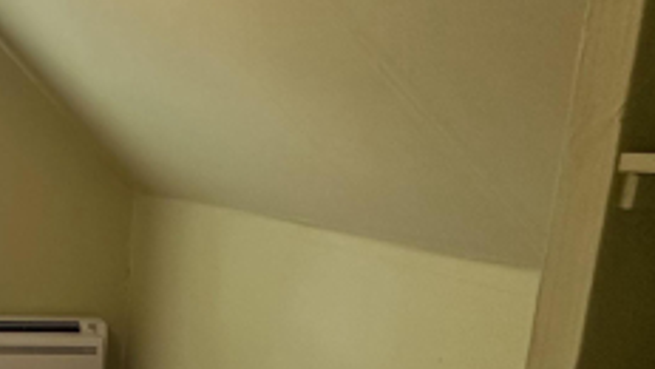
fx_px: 764
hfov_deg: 34.5
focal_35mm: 44
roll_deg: -0.3
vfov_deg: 26.9
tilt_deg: -10.1
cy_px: 264
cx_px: -174
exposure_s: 1/60
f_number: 2.2
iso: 250
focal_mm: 2.22
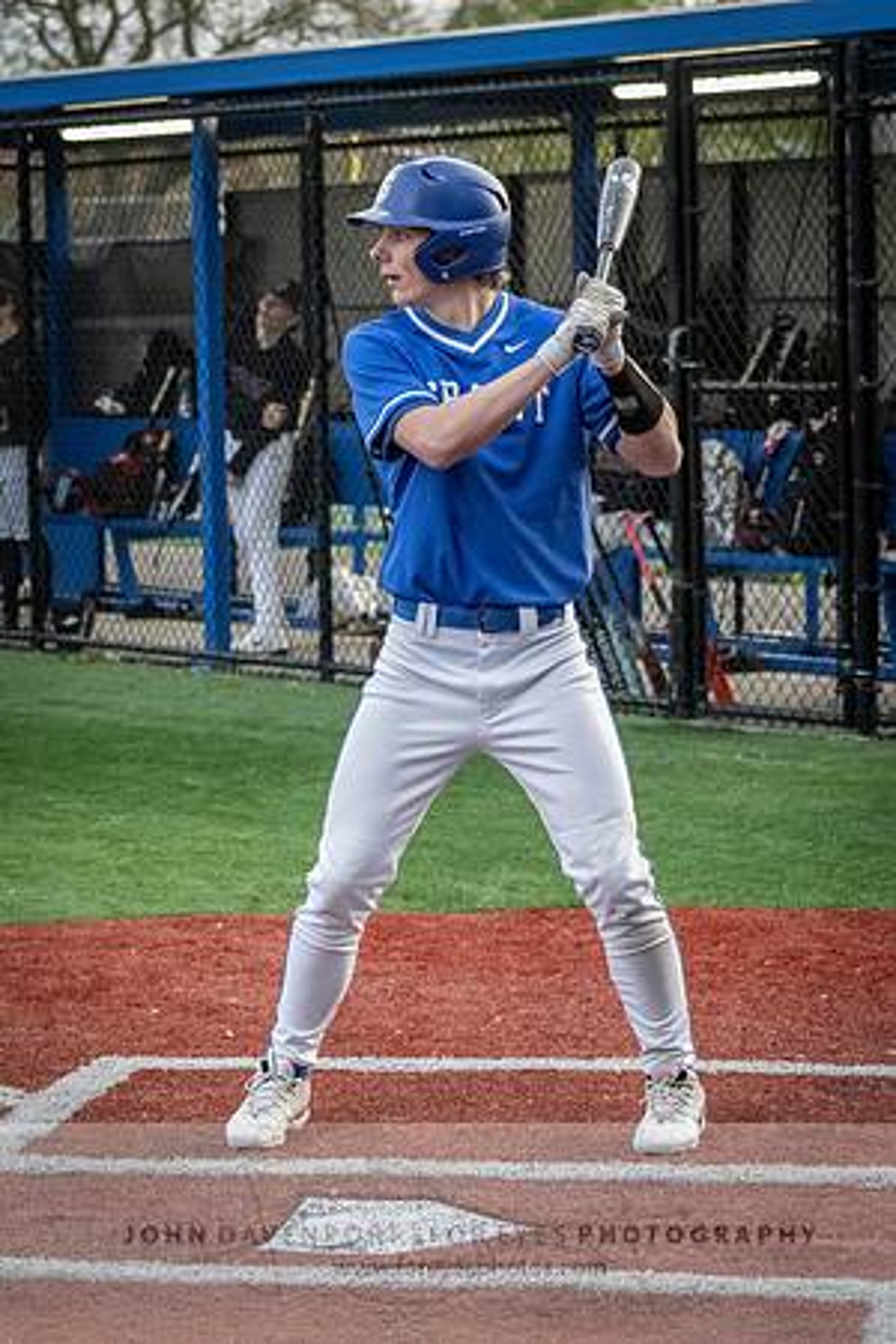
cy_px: 672
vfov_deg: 17.1
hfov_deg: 11.4
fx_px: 4480
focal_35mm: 120
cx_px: 214
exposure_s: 1/2500
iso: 10000
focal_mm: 80
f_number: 5.6
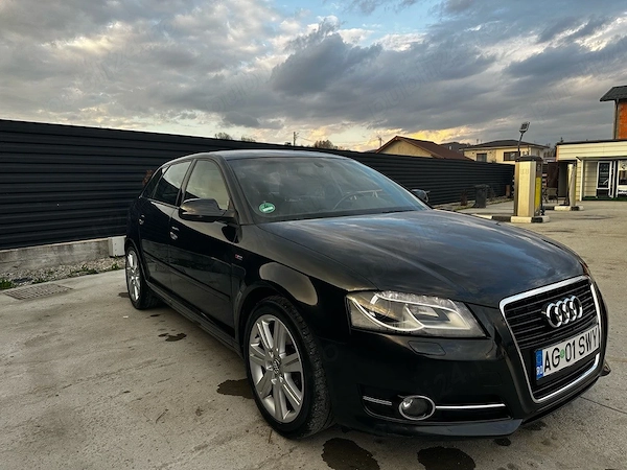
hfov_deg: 71.6
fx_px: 435
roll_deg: -0.1
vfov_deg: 56.8
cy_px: 235
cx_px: 314
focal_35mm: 24
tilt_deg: -7.5
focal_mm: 6.86
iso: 80
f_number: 1.78
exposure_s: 1/450
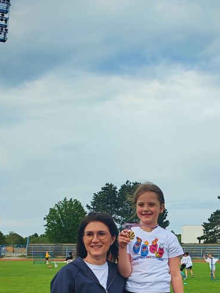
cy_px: 280
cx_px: 139
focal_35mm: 77
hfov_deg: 19.1
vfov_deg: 24.4
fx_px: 653
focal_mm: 6.12
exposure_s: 1/360
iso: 50
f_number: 1.9
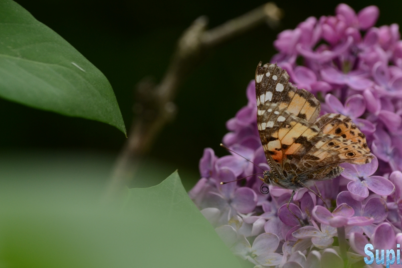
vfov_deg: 3.6
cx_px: 222
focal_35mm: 379
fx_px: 4232
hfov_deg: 5.4
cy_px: 137
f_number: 10
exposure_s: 1/250
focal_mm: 220
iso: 400
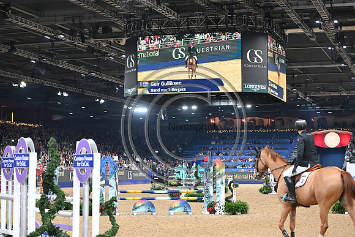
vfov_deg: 17.5
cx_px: 178
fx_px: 769
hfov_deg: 26.0
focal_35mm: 78
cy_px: 118
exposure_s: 1/800
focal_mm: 78
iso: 6400
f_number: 3.5
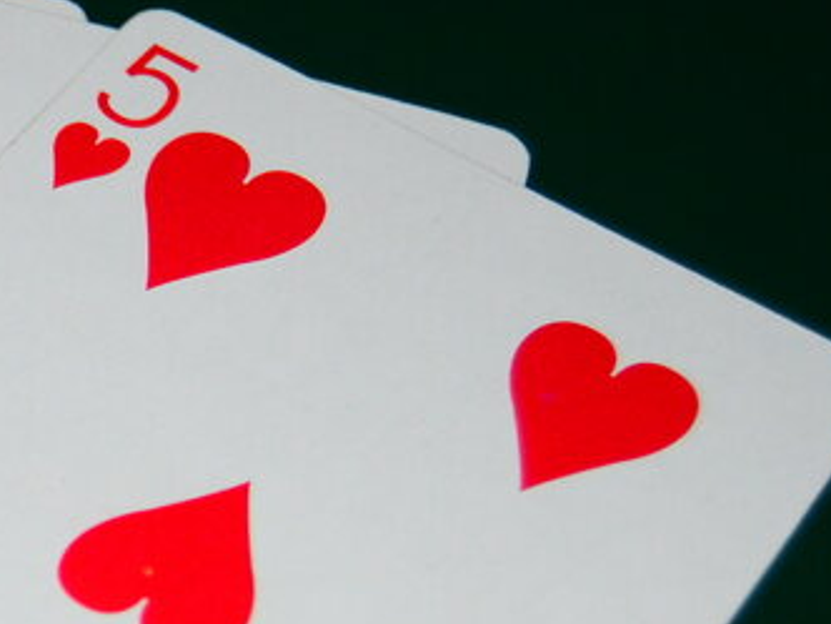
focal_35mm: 155
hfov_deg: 12.2
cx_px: -335
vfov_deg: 9.5
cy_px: 601
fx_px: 3733
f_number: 4.5
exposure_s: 1/250
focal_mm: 35
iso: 1250
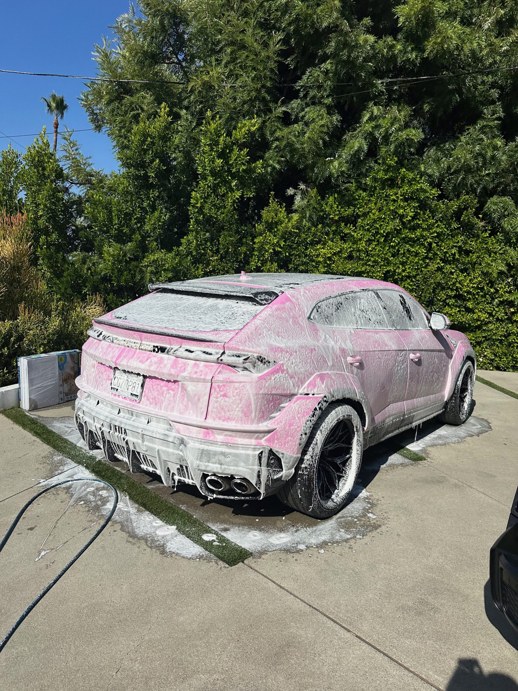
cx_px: 259
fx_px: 479
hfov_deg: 56.8
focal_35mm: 24
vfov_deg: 71.6
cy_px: 346
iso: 100
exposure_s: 1/18519
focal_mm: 6.86
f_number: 1.78
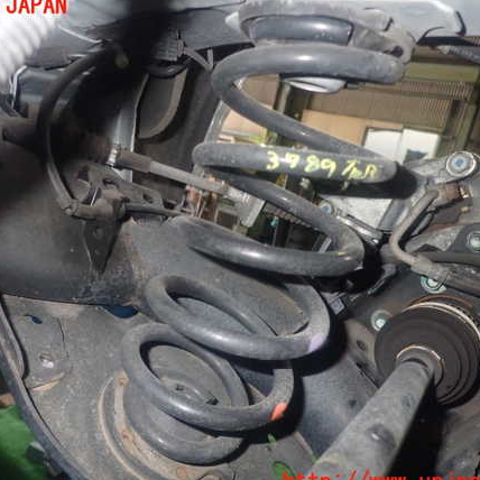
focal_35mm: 31
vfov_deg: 52.5
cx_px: 200
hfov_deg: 52.3
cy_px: 244
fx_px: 486
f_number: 5.6
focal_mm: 4.5
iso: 800
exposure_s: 1/30
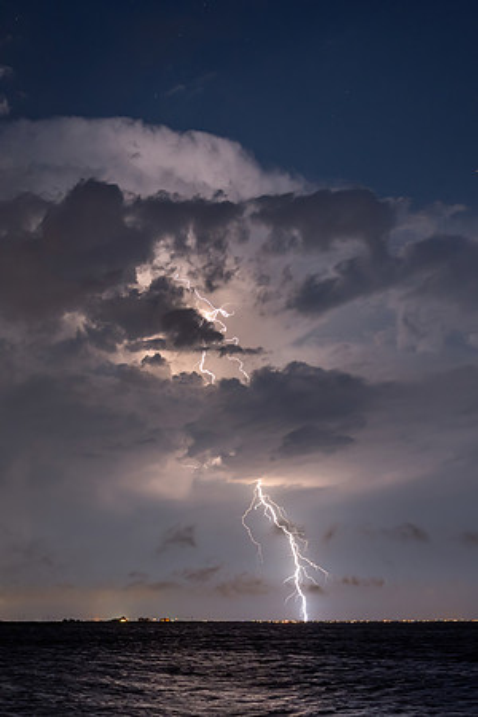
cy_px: 339
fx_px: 1105
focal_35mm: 55
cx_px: 142
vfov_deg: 35.9
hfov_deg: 24.2
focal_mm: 35
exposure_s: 2.5
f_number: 4
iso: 1600
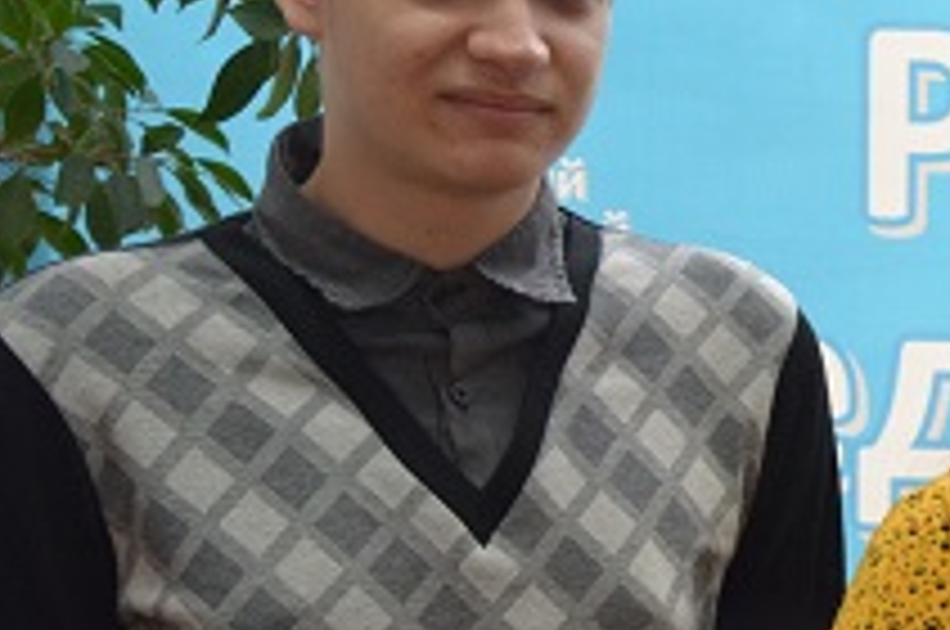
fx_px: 3872
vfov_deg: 9.2
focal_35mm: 147
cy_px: 716
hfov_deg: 12.6
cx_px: 1749
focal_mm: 25
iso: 800
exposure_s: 1/25
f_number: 4
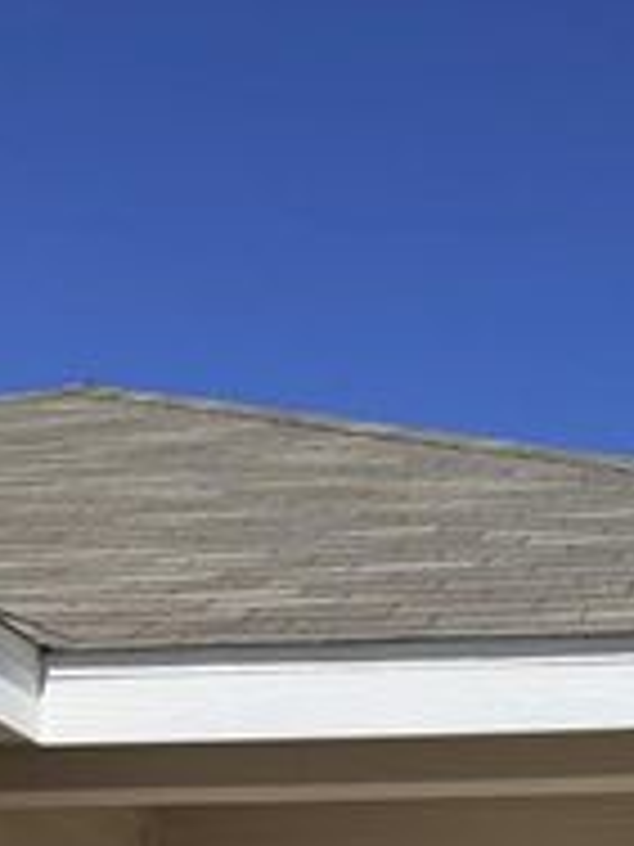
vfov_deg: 19.4
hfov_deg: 17.0
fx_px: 2076
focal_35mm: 85
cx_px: 612
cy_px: 1348
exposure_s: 1/11905
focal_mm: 6.76
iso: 80
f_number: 1.78
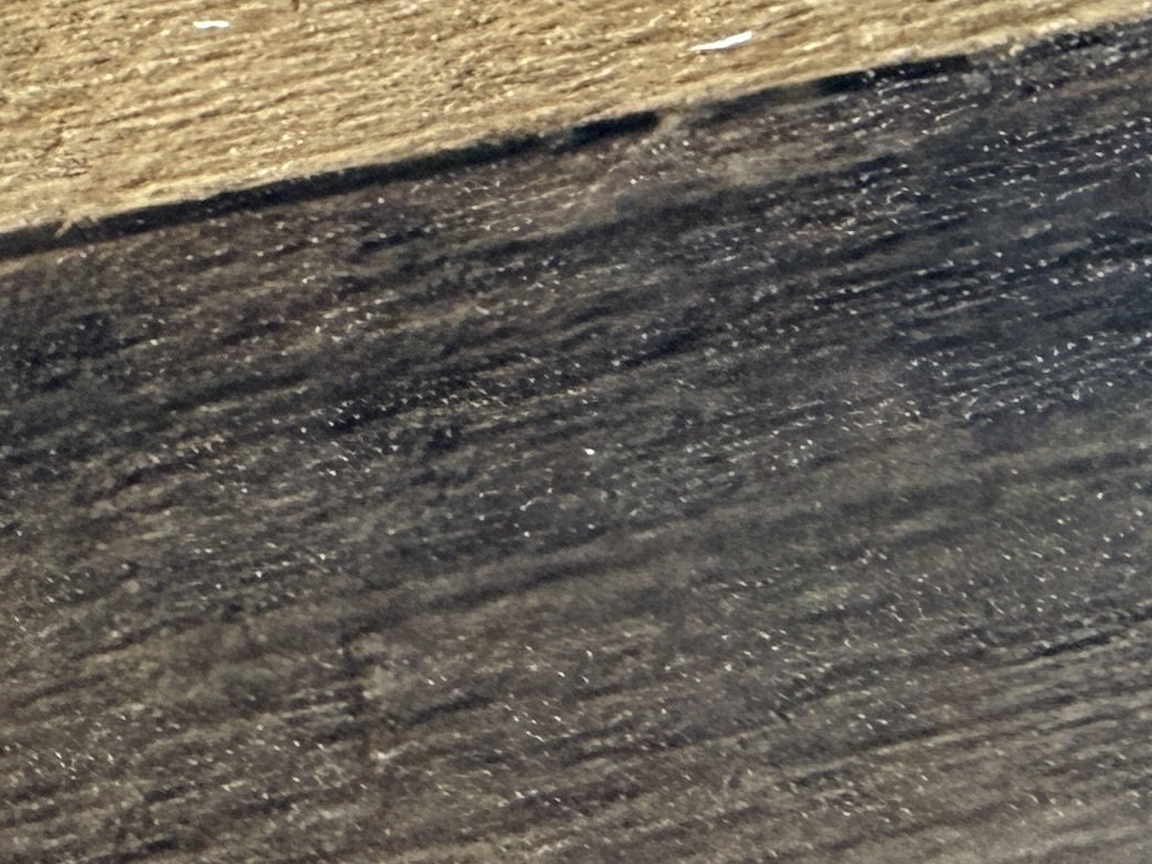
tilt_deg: -63.7
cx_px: -892
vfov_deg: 15.2
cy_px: -330
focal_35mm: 92
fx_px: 3062
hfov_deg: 17.5
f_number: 2.2
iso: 320
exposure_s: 1/67
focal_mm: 2.22
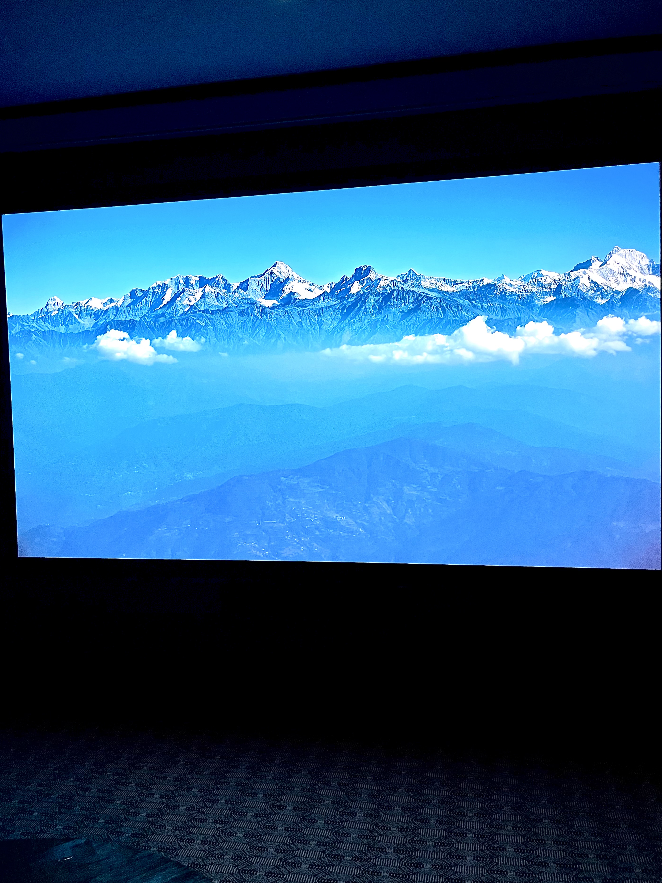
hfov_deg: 49.7
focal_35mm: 28
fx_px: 714
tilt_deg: -2.5
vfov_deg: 63.4
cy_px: 409
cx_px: 331
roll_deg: +1.8
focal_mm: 5.1
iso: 320
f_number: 1.6
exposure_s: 1/60
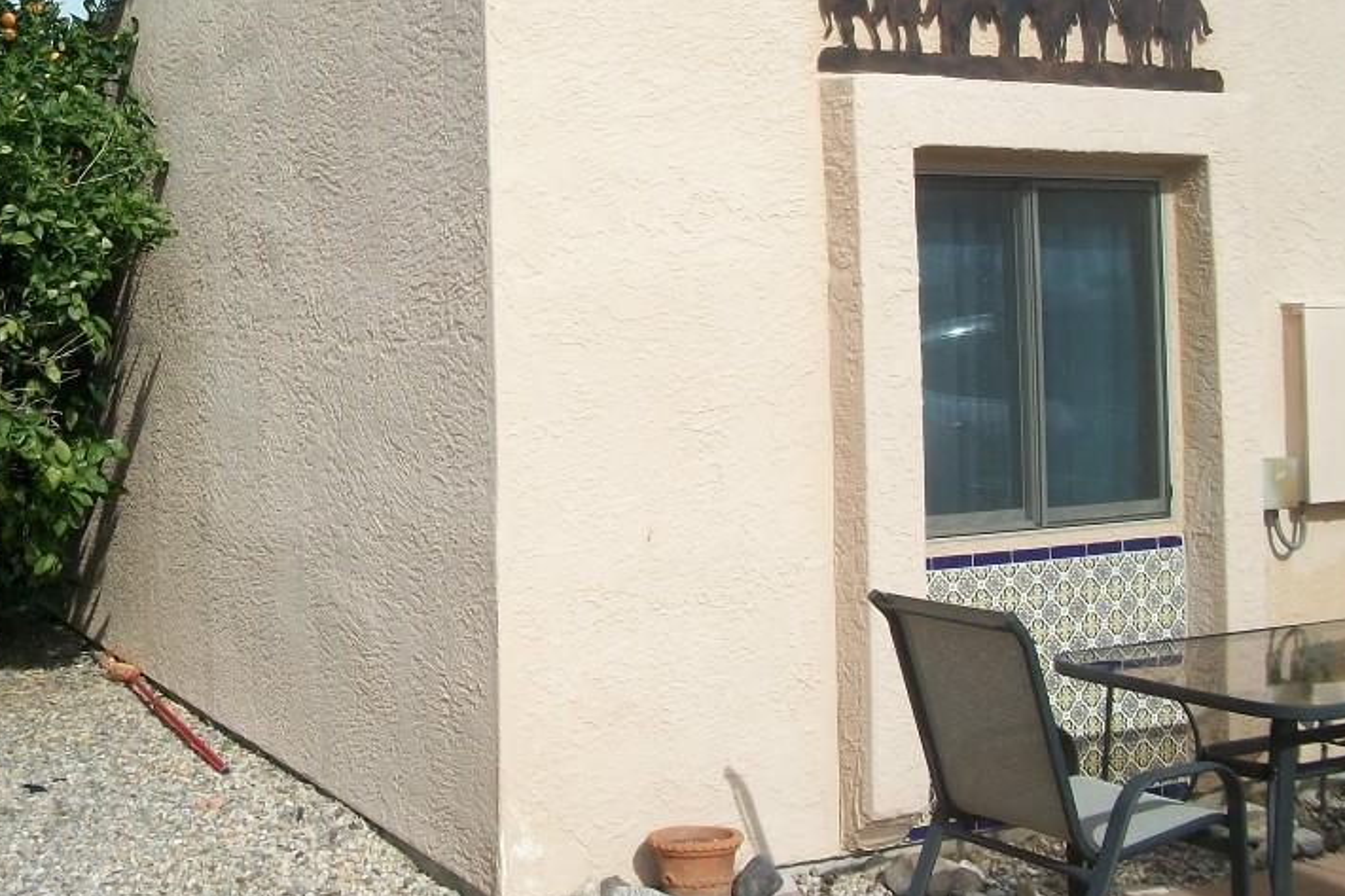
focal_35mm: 48
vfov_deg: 27.7
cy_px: 239
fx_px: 1793
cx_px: 426
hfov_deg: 40.5
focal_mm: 5.7
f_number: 5.5
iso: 80
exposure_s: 1/400
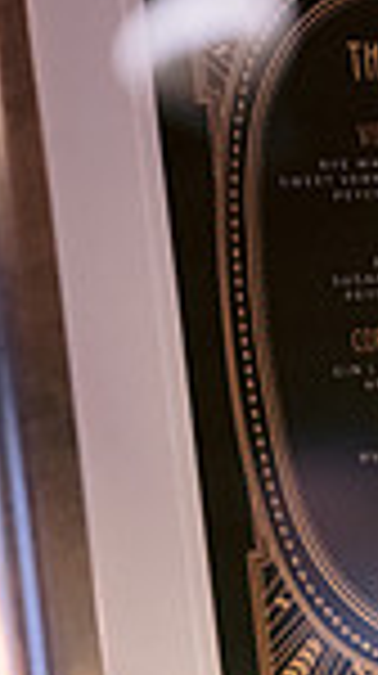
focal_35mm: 157
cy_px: 351
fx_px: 2807
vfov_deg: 13.7
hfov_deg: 7.6
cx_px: 590
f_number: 1.8
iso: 3200
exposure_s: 1/25
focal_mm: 50
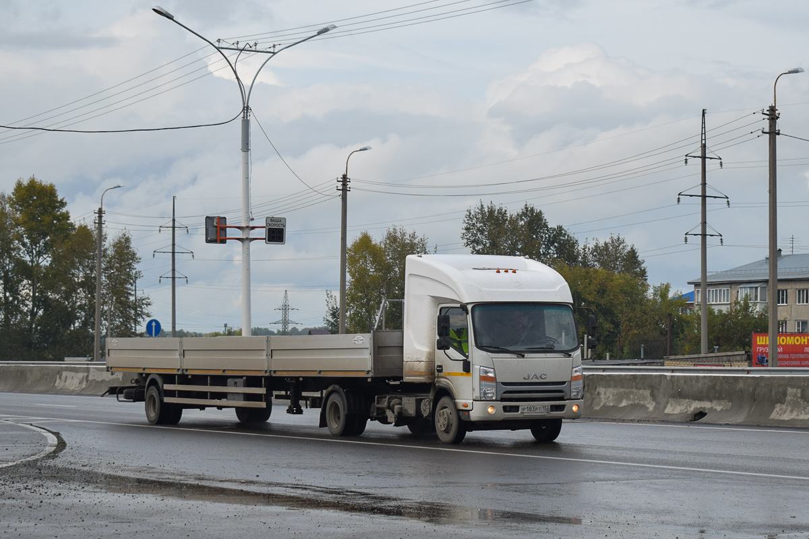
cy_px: 270
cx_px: 404
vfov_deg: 20.2
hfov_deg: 29.9
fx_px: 1517
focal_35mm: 68
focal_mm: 45
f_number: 5
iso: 200
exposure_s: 1/800
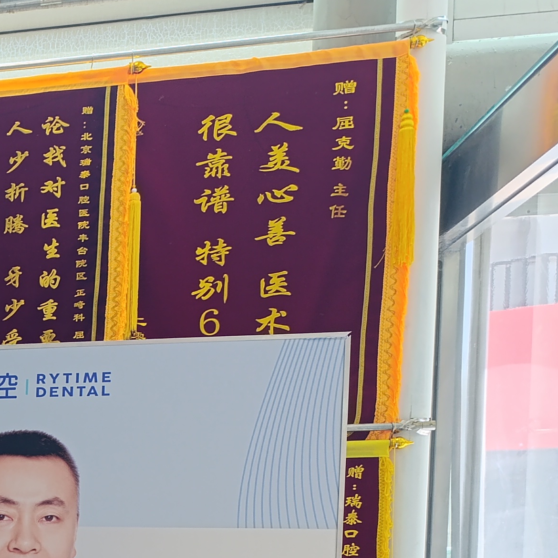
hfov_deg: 19.4
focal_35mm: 71
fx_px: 1295
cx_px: -398
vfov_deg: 22.8
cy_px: 624
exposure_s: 1/100
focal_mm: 6.14
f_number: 1.6
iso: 200
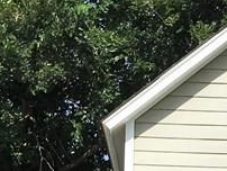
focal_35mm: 147
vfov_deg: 9.4
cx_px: 182
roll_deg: -1.6
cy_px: 354
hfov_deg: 13.3
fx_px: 965
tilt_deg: +1.4
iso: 25
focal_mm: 4.15
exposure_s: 1/2653
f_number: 2.2
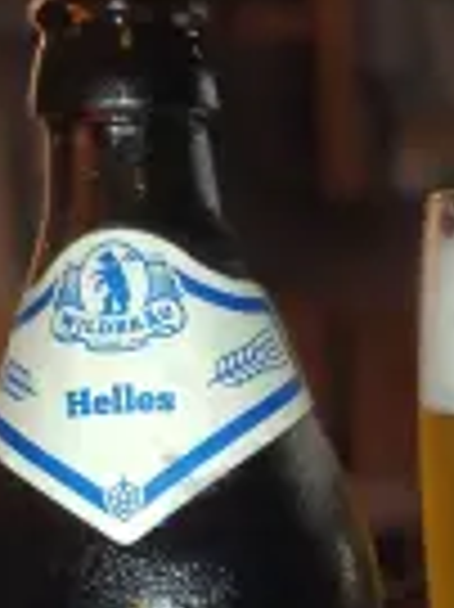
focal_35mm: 74
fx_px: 1296
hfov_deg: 19.2
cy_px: 671
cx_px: 467
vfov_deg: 24.5
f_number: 1.7
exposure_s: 1/25
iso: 800
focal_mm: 4.71
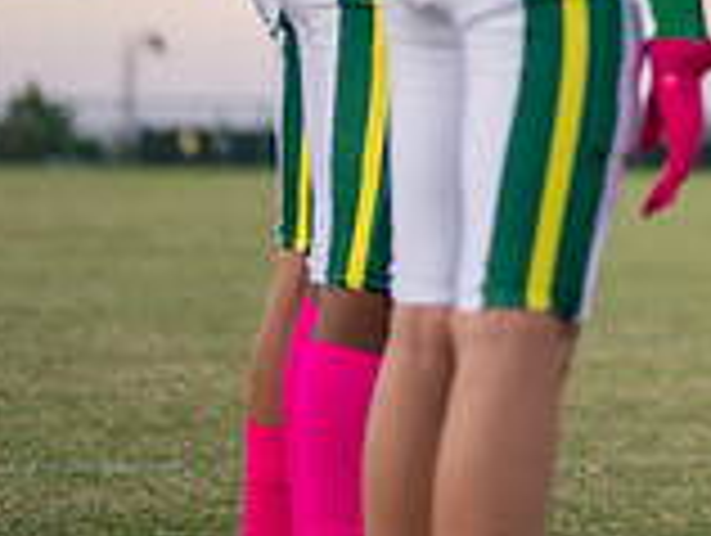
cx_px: 1141
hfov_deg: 9.2
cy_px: -336
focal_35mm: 207
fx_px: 4258
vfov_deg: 7.1
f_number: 1.2
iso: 500
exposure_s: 1/1600
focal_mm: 50
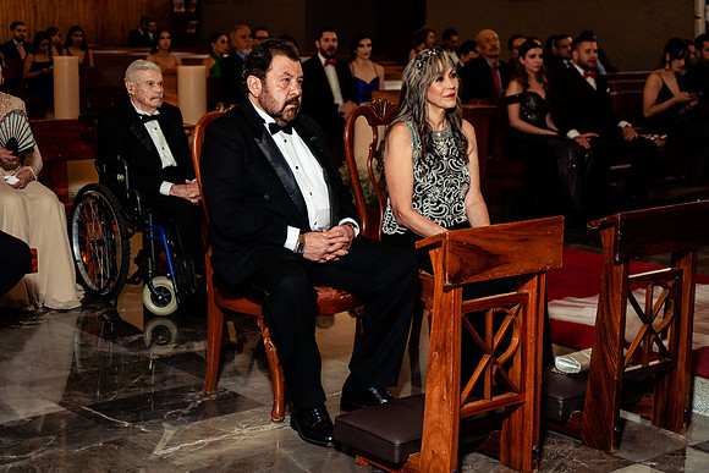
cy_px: 236
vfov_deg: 21.6
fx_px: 1241
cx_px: 354
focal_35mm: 63
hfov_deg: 31.9
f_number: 4
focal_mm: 63
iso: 1250
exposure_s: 1/160
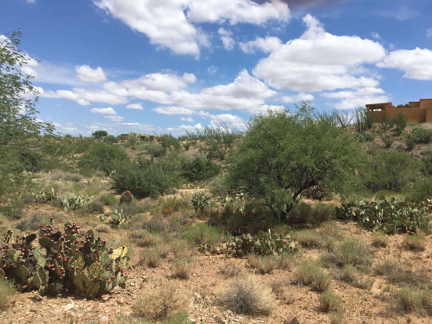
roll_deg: -2.4
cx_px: 216
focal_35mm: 29
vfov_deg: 48.2
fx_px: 362
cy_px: 162
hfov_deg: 61.7
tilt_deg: -2.7
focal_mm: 4.15
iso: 25
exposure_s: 1/2404
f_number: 2.2
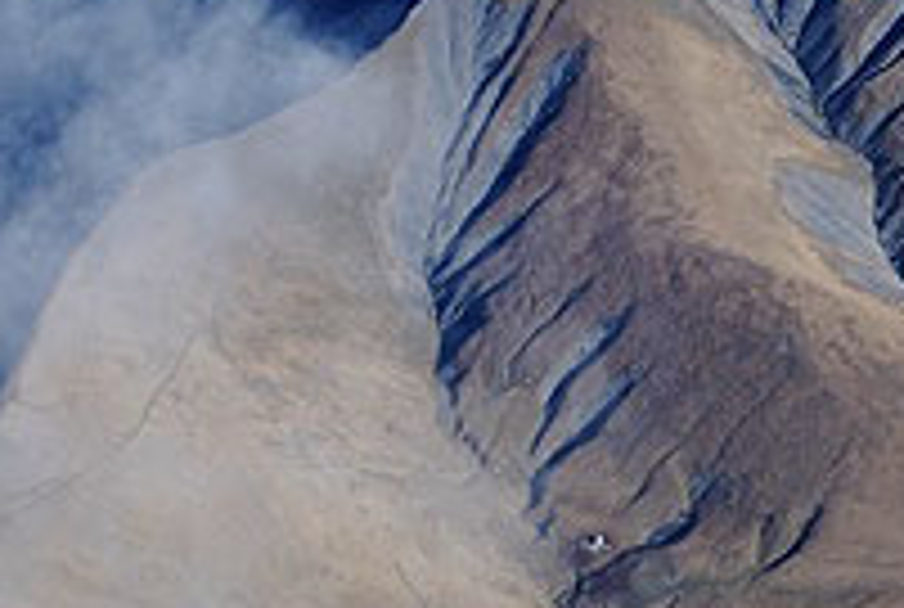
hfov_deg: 11.0
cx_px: 792
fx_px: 4659
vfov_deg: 7.5
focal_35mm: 185
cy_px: 288
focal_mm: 55
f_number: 7.1
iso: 100
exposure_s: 1/200
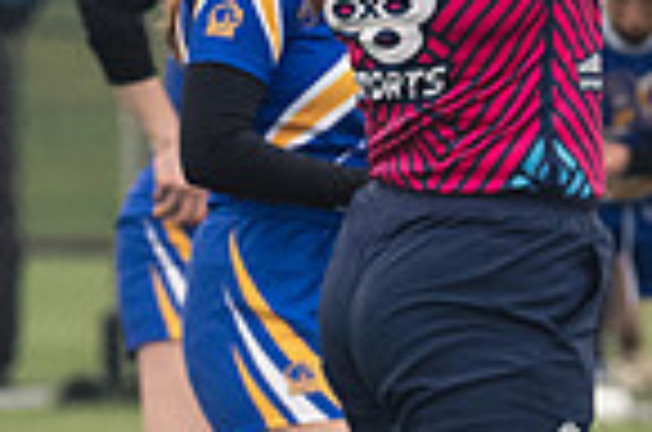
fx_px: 30378
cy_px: 202
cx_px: 980
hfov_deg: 1.2
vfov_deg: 0.8
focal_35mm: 1681
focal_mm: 280
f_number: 6.3
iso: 3200
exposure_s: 1/800
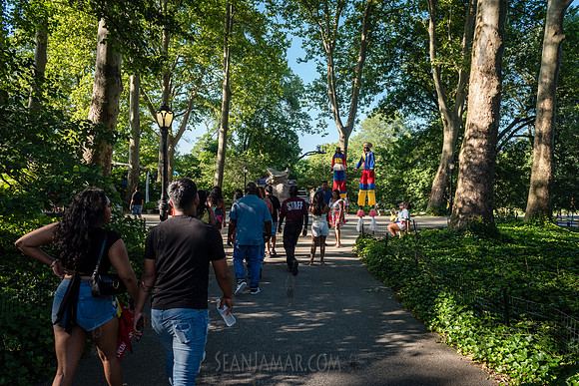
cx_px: 290
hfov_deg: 73.1
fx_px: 390
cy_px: 193
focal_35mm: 24
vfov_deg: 52.6
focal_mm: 24
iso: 400
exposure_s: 1/640
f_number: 4
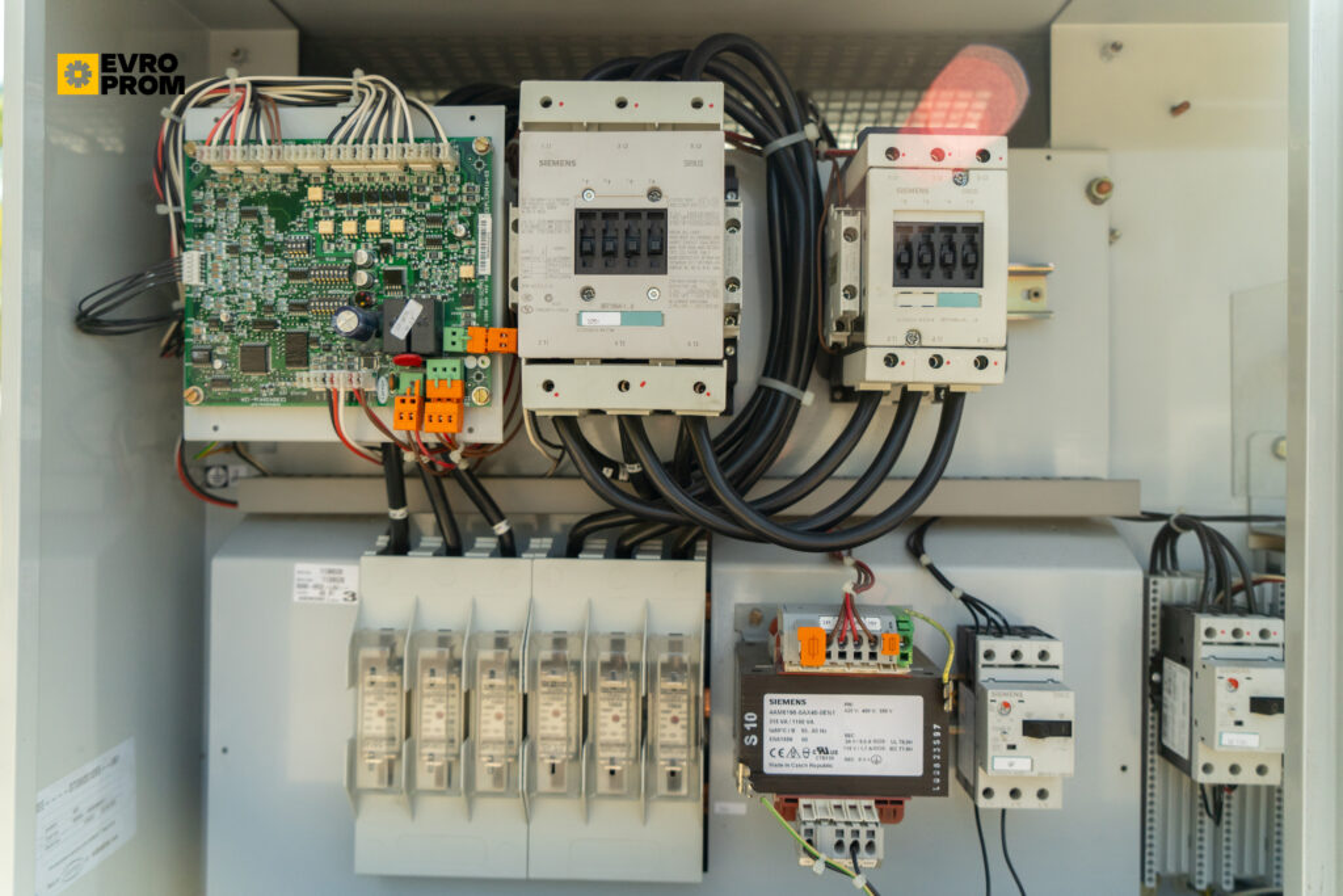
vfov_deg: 47.9
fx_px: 1007
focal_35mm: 27
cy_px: 448
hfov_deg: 67.4
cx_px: 672
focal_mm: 27
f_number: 4
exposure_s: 1/800
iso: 500
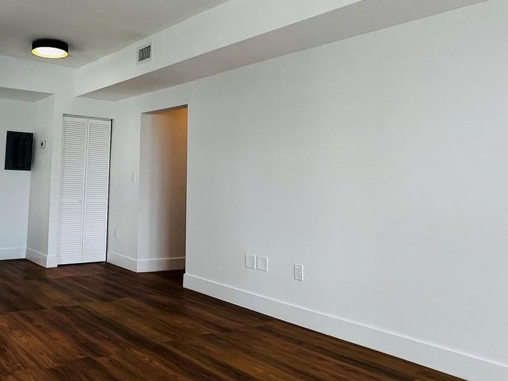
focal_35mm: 30
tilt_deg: +5.2
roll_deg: -0.5
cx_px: 143
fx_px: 440
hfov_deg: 57.6
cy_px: 133
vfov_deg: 46.2
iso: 50
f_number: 1.8
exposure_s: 1/120
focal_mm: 1.57
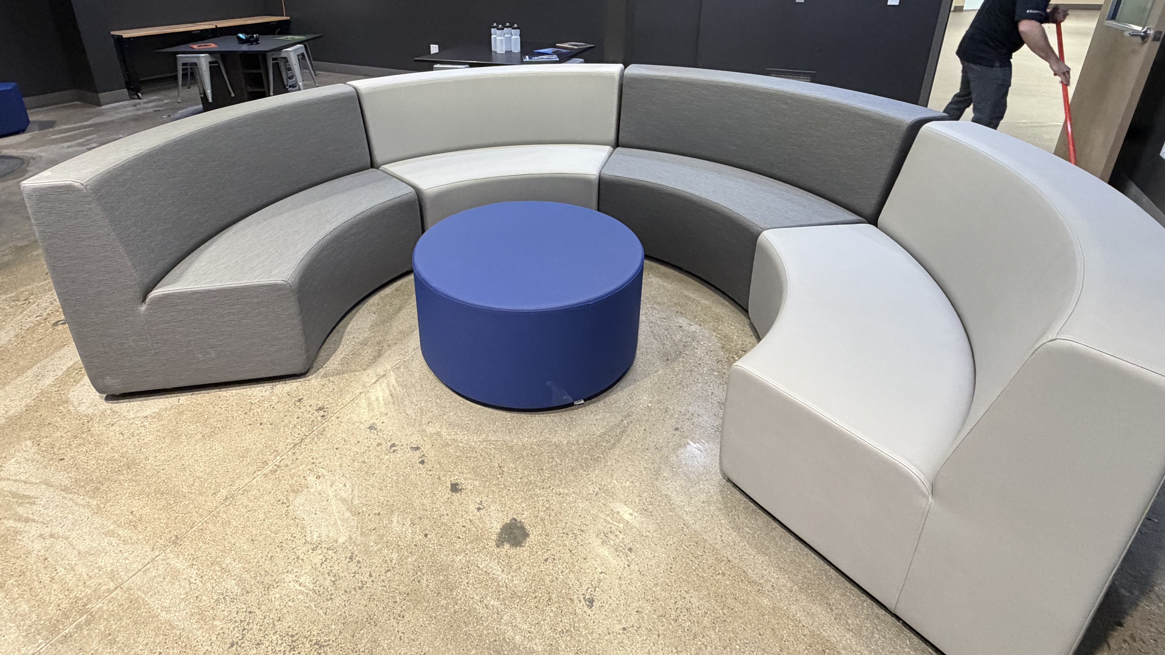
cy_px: 184
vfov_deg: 56.2
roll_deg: +1.3
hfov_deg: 89.2
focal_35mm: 19
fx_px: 587
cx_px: 517
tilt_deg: -21.3
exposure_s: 1/60
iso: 400
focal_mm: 2.22
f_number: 2.2
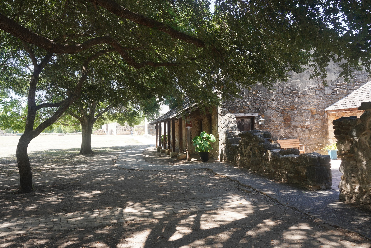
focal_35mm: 31
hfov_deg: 60.3
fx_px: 320
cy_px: 120
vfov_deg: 42.3
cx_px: 186
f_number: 7.1
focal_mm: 30
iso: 200
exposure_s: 1/100
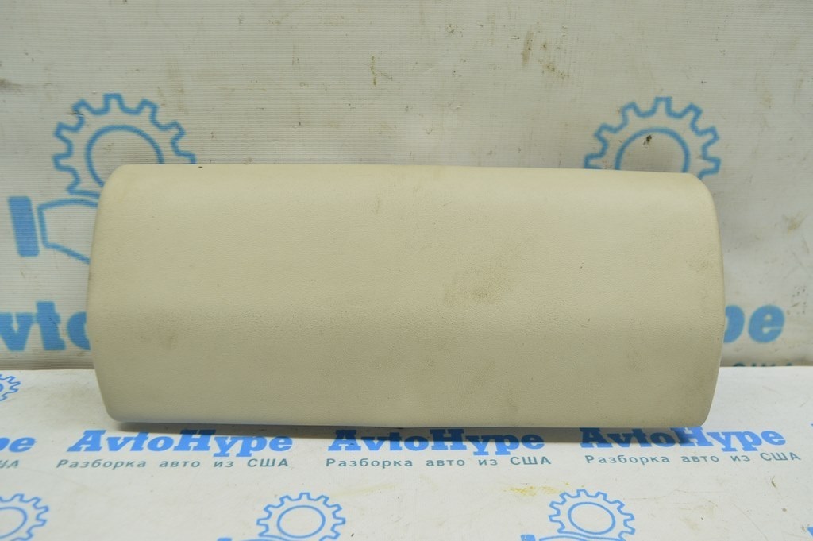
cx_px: 406
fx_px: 745
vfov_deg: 39.9
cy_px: 270
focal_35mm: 33
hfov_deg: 57.3
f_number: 5.6
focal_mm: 22
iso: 400
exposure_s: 1/20
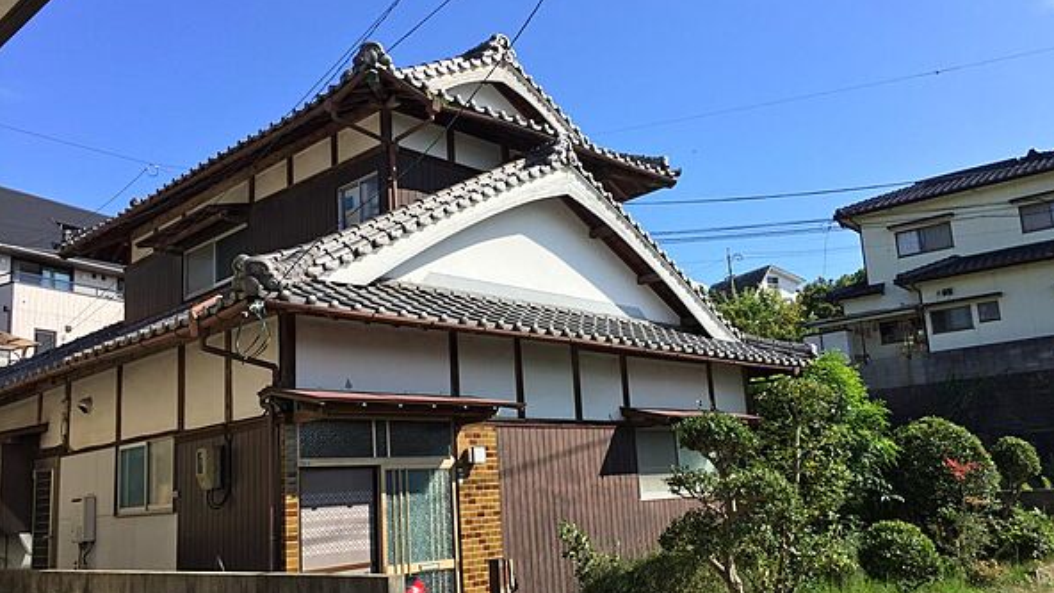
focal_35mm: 32
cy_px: 333
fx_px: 894
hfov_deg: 61.0
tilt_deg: +12.0
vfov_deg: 36.6
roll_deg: +2.5
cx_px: 531
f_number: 2.2
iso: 32
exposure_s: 1/1236
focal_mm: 4.15
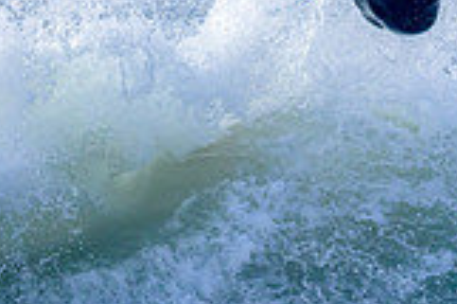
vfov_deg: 0.7
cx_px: 800
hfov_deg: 1.0
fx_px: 25781
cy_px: 84
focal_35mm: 2033
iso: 1100
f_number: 11
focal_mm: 550
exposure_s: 1/2000
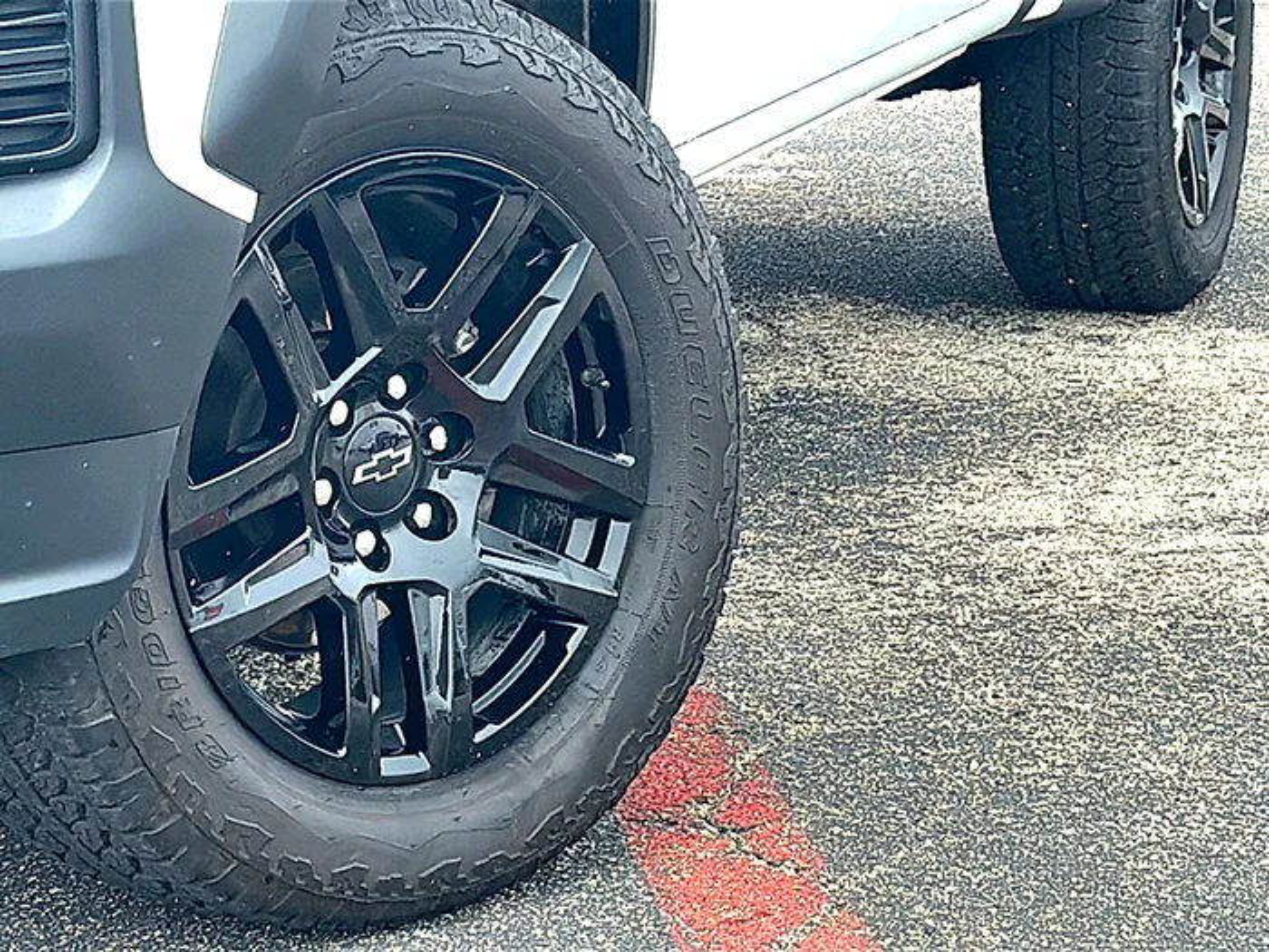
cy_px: 476
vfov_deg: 14.8
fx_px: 3666
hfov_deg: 19.6
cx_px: 634
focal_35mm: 100
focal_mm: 6.86
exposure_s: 1/1672
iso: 80
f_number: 1.78
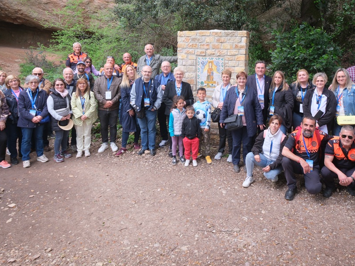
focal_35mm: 26
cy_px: 82
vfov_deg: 51.7
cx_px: 214
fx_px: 267
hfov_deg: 66.6
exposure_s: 1/125
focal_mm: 11
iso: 250
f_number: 4
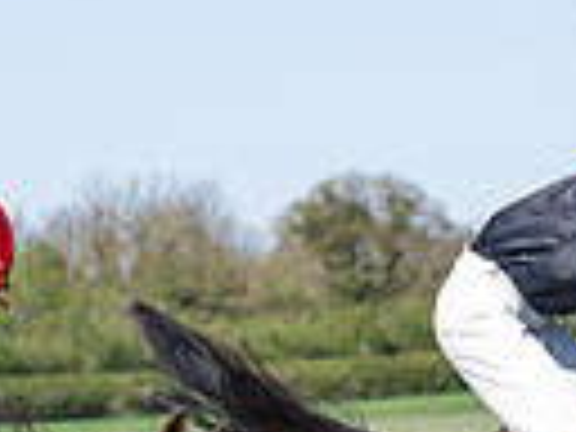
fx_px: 6073
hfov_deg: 5.4
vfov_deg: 4.1
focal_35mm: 365
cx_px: 150
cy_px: 545
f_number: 4
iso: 200
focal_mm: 70
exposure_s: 1/1600
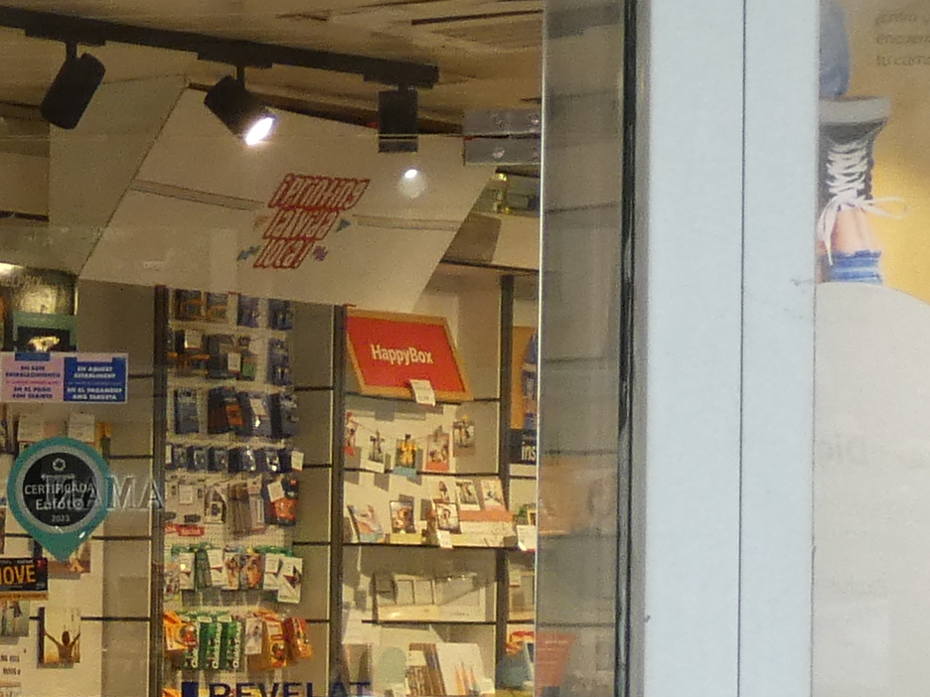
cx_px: -331
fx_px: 4218
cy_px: 697
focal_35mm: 157
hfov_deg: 12.2
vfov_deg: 9.4
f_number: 3.3
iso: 160
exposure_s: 1/80
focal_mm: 5.3
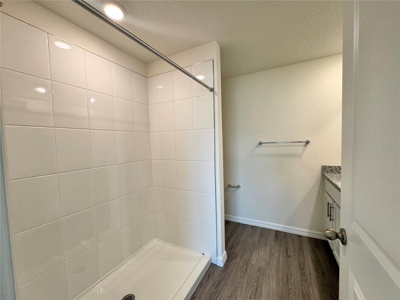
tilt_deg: -2.9
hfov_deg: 102.1
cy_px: 150
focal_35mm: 14
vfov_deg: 85.7
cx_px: 200
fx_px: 162
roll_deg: +1.8
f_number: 2.2
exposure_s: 1/120
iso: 160
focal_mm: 2.22
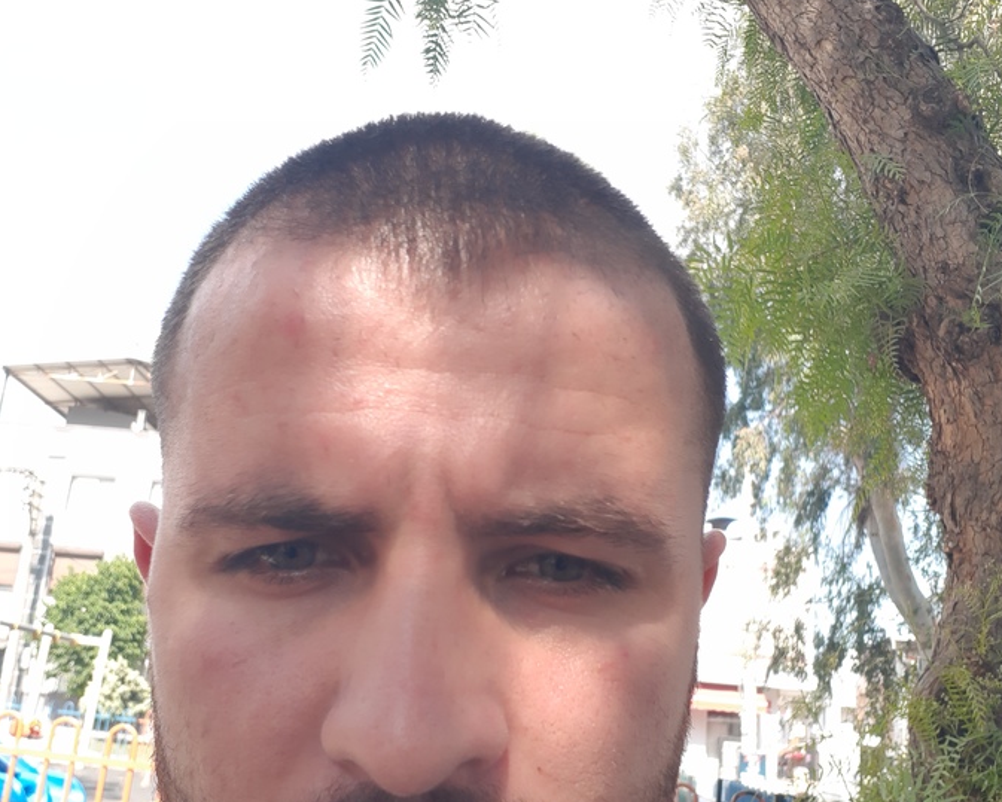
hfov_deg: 50.3
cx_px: 499
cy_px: 460
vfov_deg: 41.1
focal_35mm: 36
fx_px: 1068
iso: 40
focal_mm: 3.6
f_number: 1.9
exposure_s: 1/227
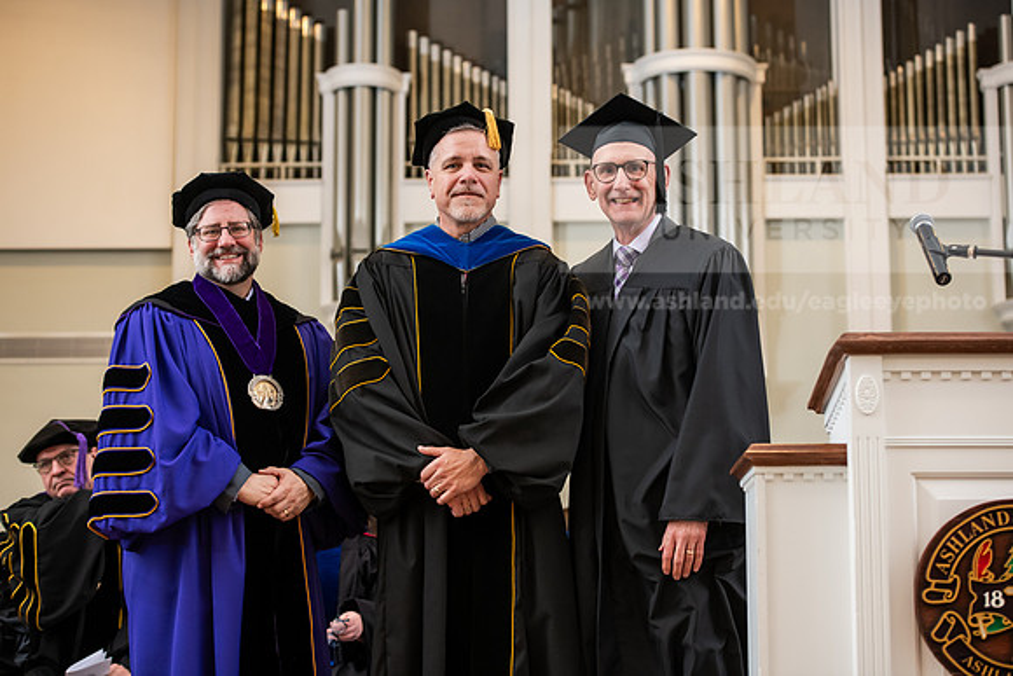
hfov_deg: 26.0
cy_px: 338
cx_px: 506
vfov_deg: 17.5
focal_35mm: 78
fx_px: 2195
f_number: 3.5
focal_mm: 78
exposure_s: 1/200
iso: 1250
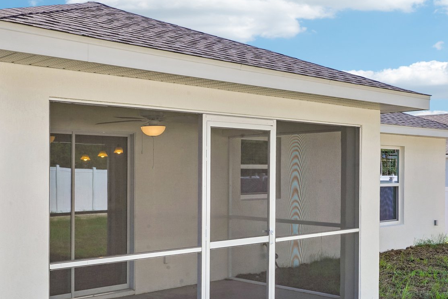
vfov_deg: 28.0
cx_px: 180
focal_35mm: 48
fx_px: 597
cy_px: 190
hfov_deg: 40.9
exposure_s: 1/30
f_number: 20
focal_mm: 26
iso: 160
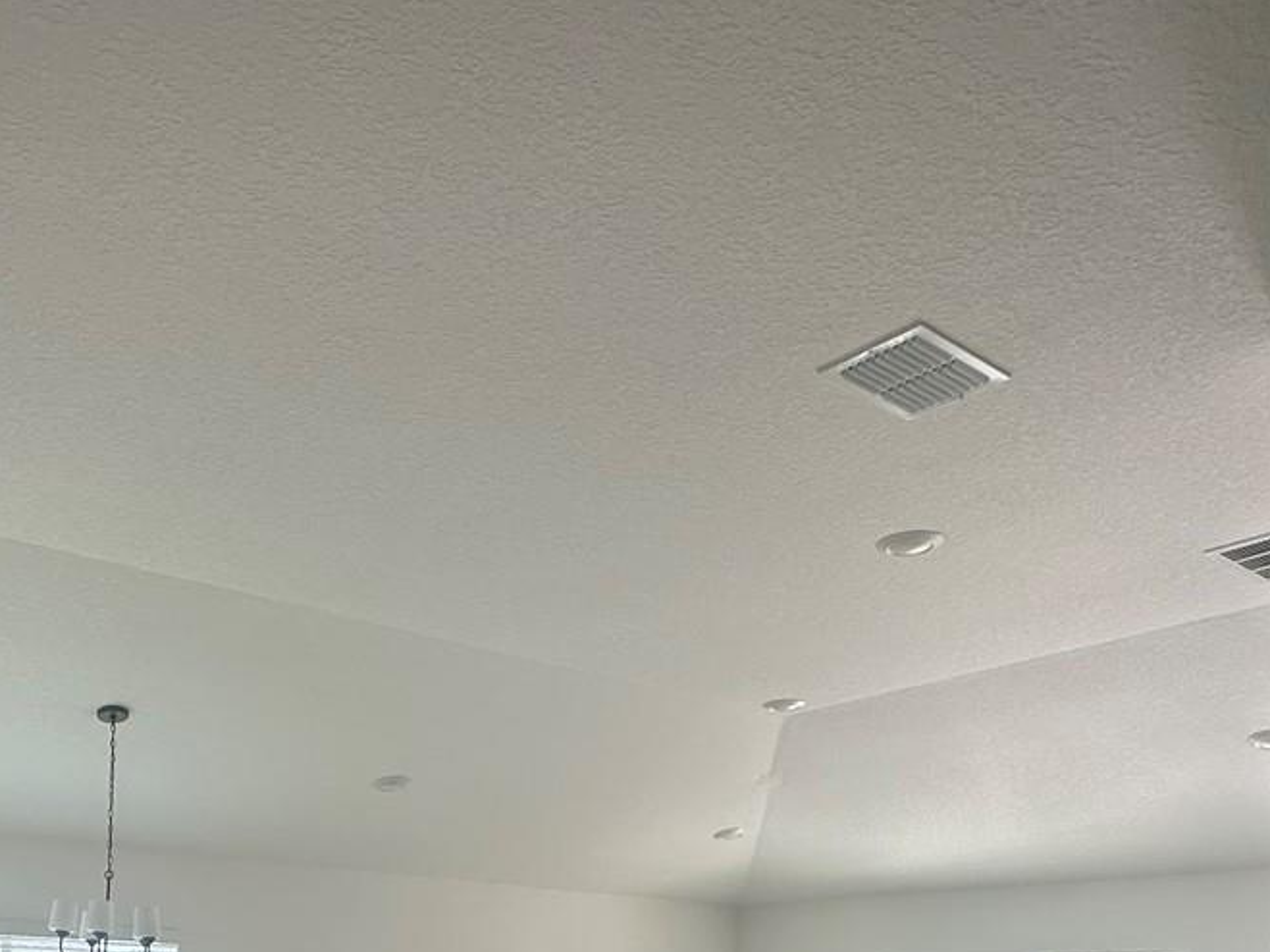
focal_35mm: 34
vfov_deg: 36.6
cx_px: 382
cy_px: 994
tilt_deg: +1.3
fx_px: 1247
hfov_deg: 52.5
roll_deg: -1.3
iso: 40
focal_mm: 2.22
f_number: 2.2
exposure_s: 1/159
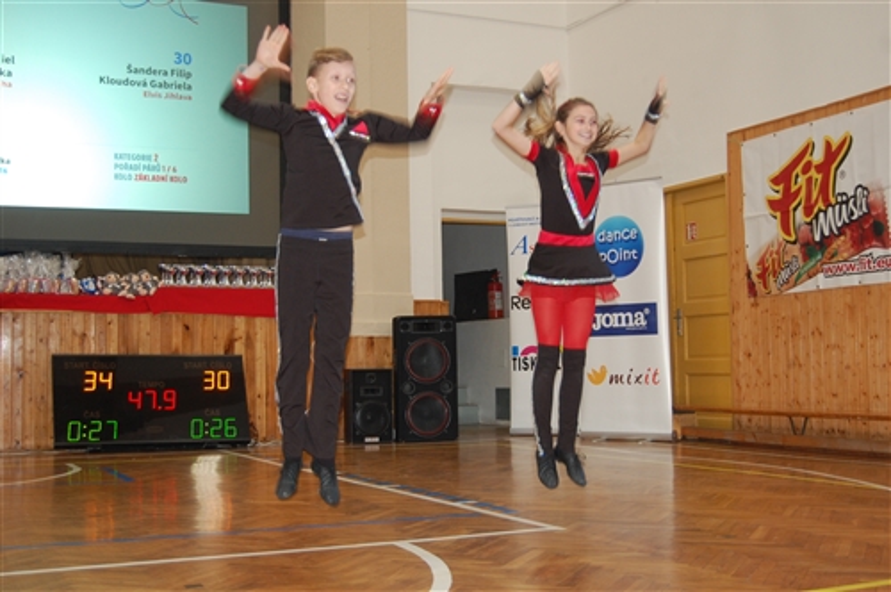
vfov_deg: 28.0
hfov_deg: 41.2
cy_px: 296
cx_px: 446
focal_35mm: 48
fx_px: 1186
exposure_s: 1/60
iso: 500
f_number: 4.5
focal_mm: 32
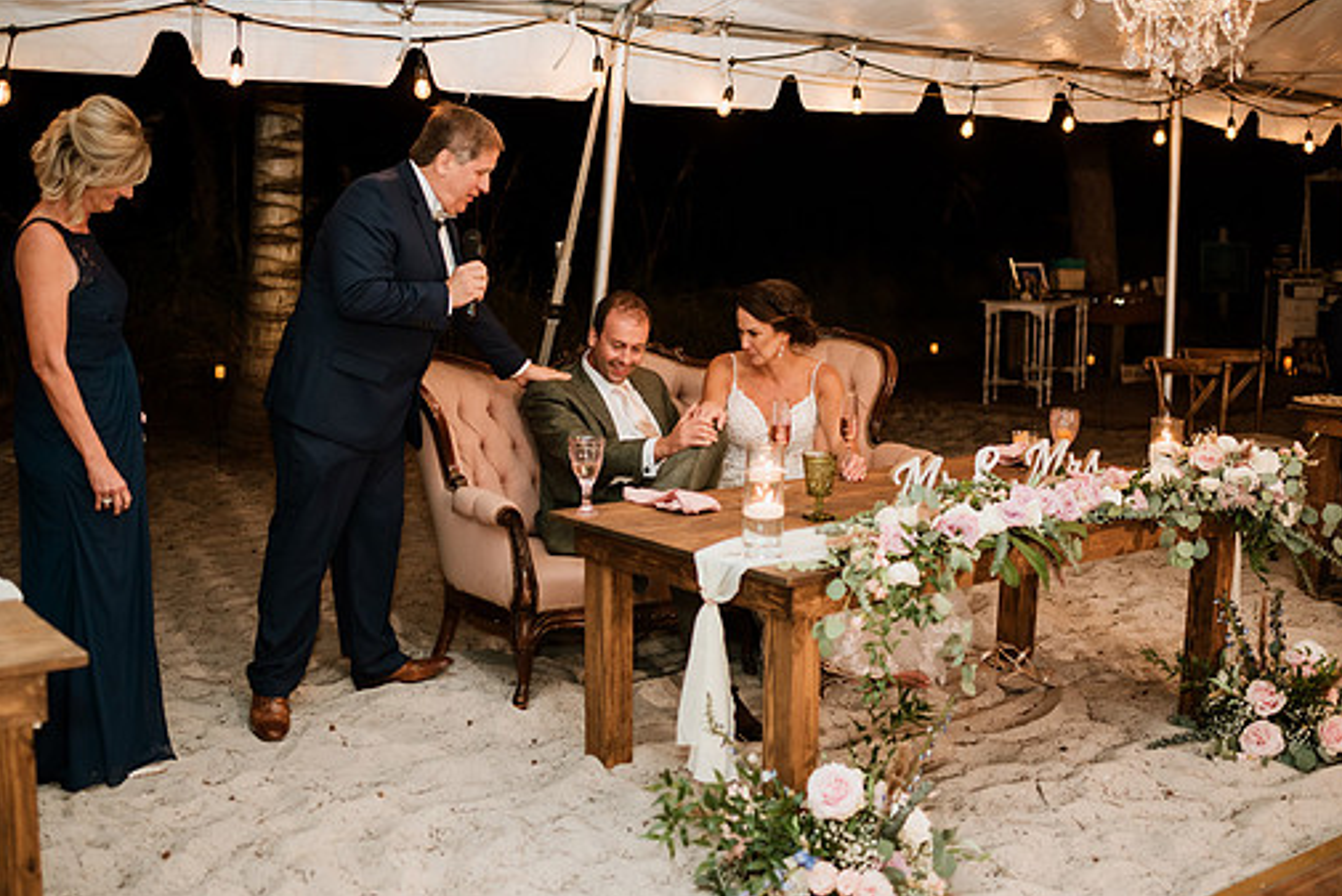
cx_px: 662
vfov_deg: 31.9
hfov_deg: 46.4
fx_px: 1566
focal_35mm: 42
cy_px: 445
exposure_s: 1/200
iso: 500
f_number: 2
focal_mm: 35
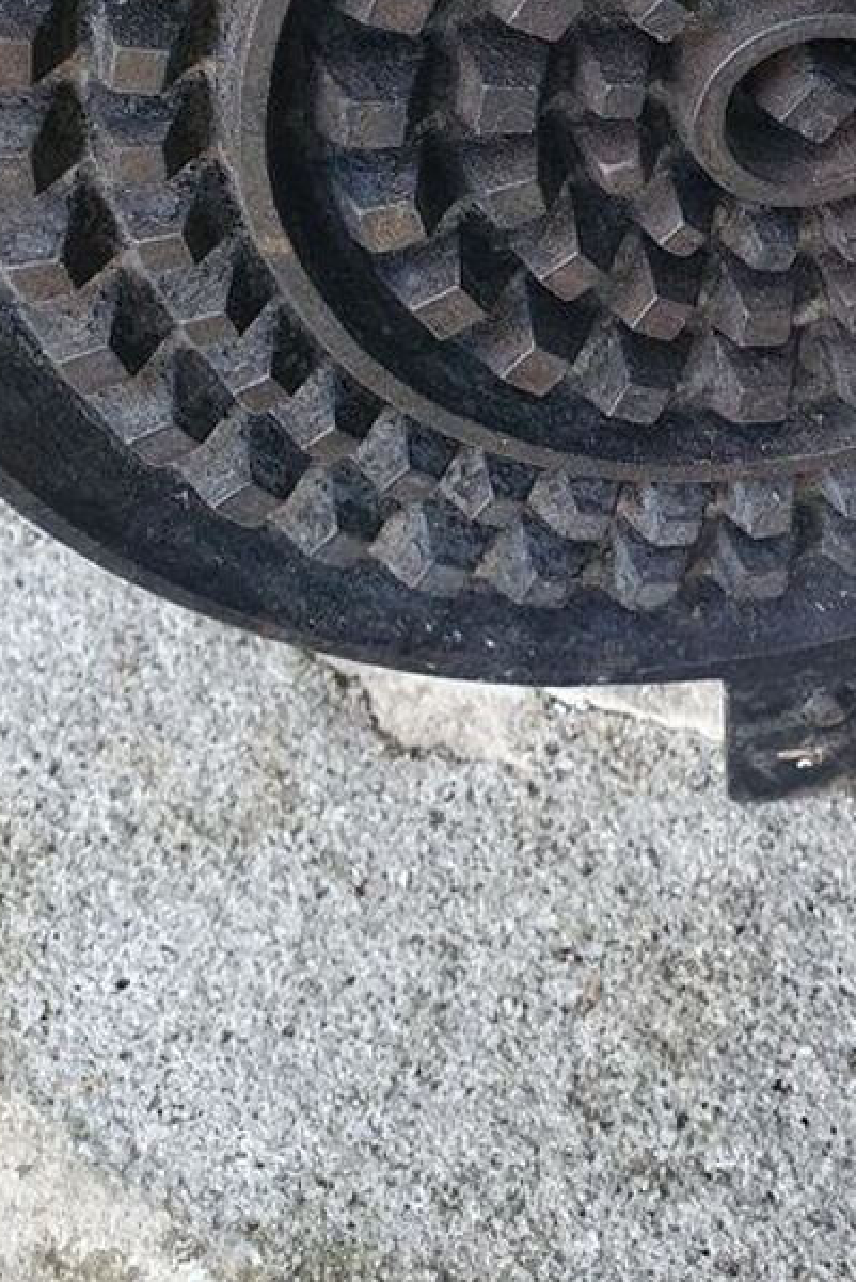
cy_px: 101
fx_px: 2139
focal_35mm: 60
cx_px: 984
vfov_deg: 31.6
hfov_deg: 21.3
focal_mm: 4.32
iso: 160
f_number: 2.4
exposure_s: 1/100
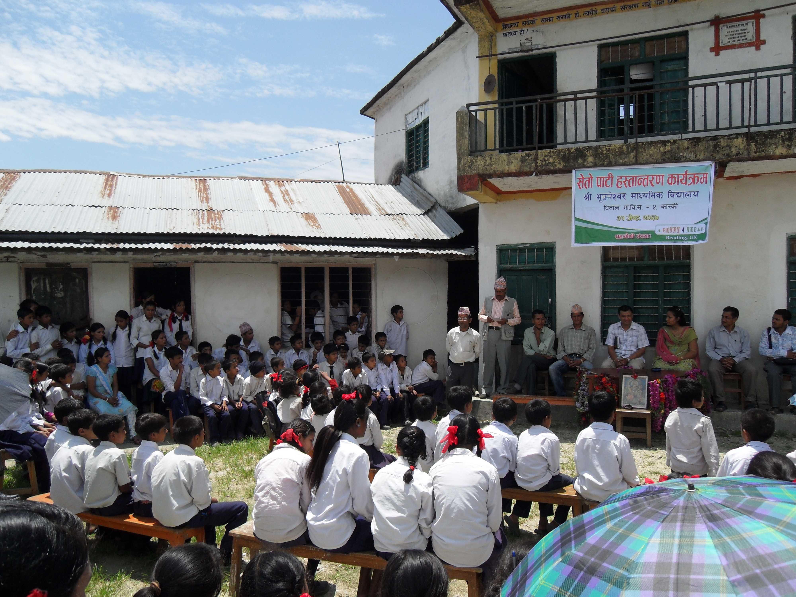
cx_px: 398
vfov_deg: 49.7
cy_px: 298
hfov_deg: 63.4
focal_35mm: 28
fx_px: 644
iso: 80
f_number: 9.5
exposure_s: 1/125
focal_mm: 5
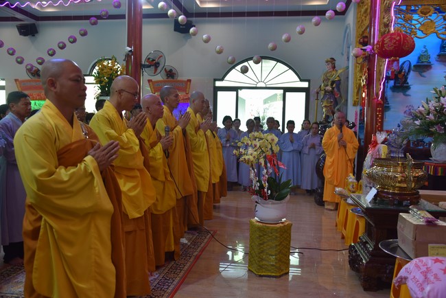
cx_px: 223
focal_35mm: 31
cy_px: 149
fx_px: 384
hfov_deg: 60.3
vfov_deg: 42.4
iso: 560
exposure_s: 1/60
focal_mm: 31
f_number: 4
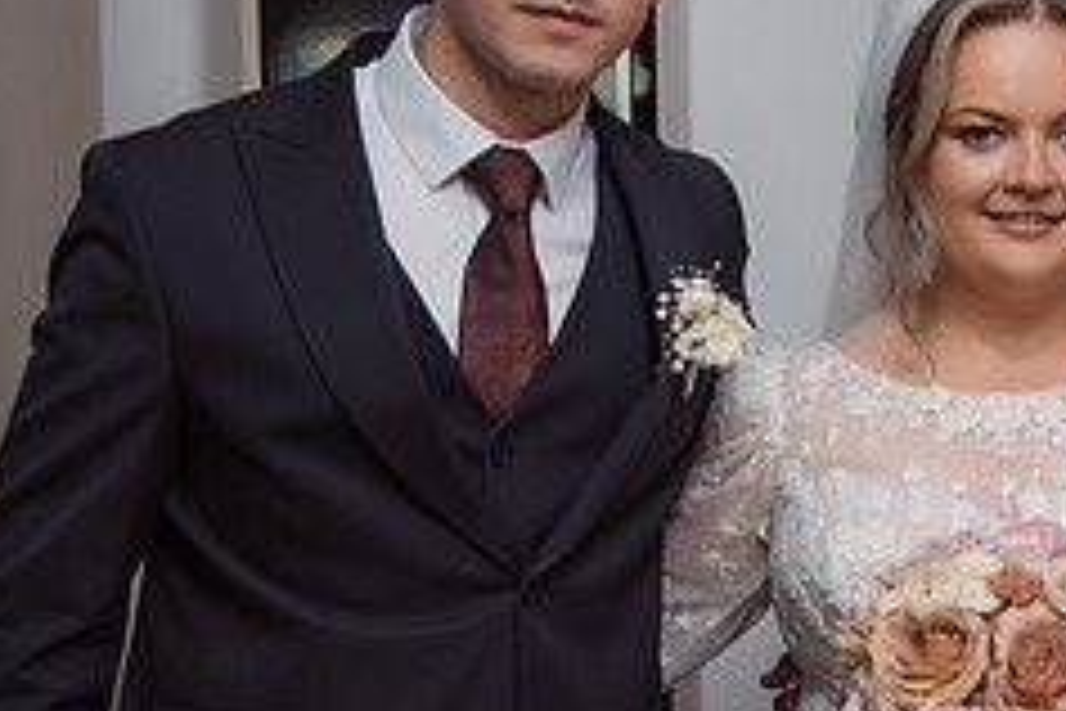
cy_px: 475
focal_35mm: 90
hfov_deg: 22.2
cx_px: 922
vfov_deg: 15.2
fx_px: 2665
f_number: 2.8
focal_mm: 35
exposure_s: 1/200
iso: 1600
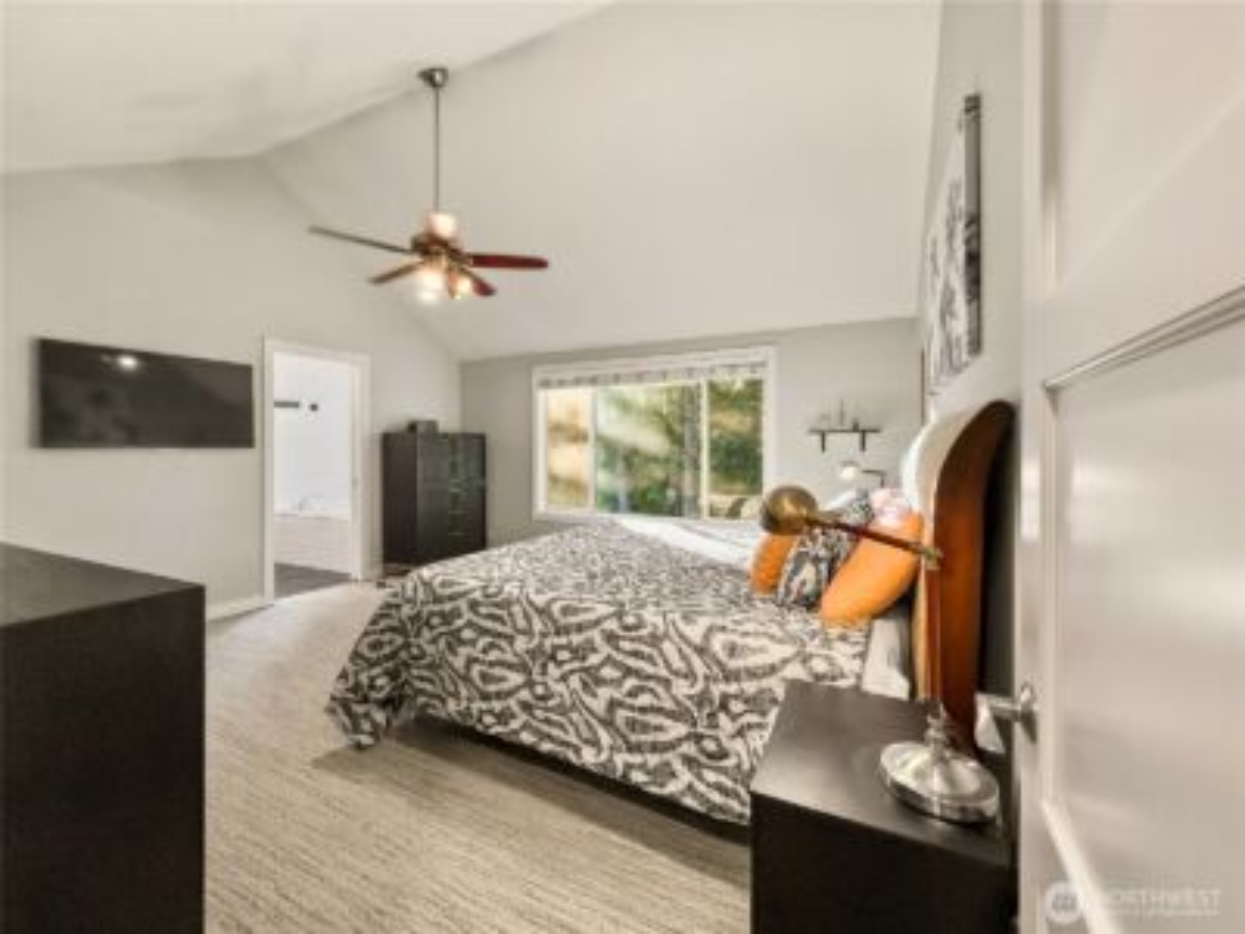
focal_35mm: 14
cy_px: 467
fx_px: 504
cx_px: 622
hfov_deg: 102.1
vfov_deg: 85.7
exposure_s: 1/120
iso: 250
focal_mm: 2.22
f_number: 2.2
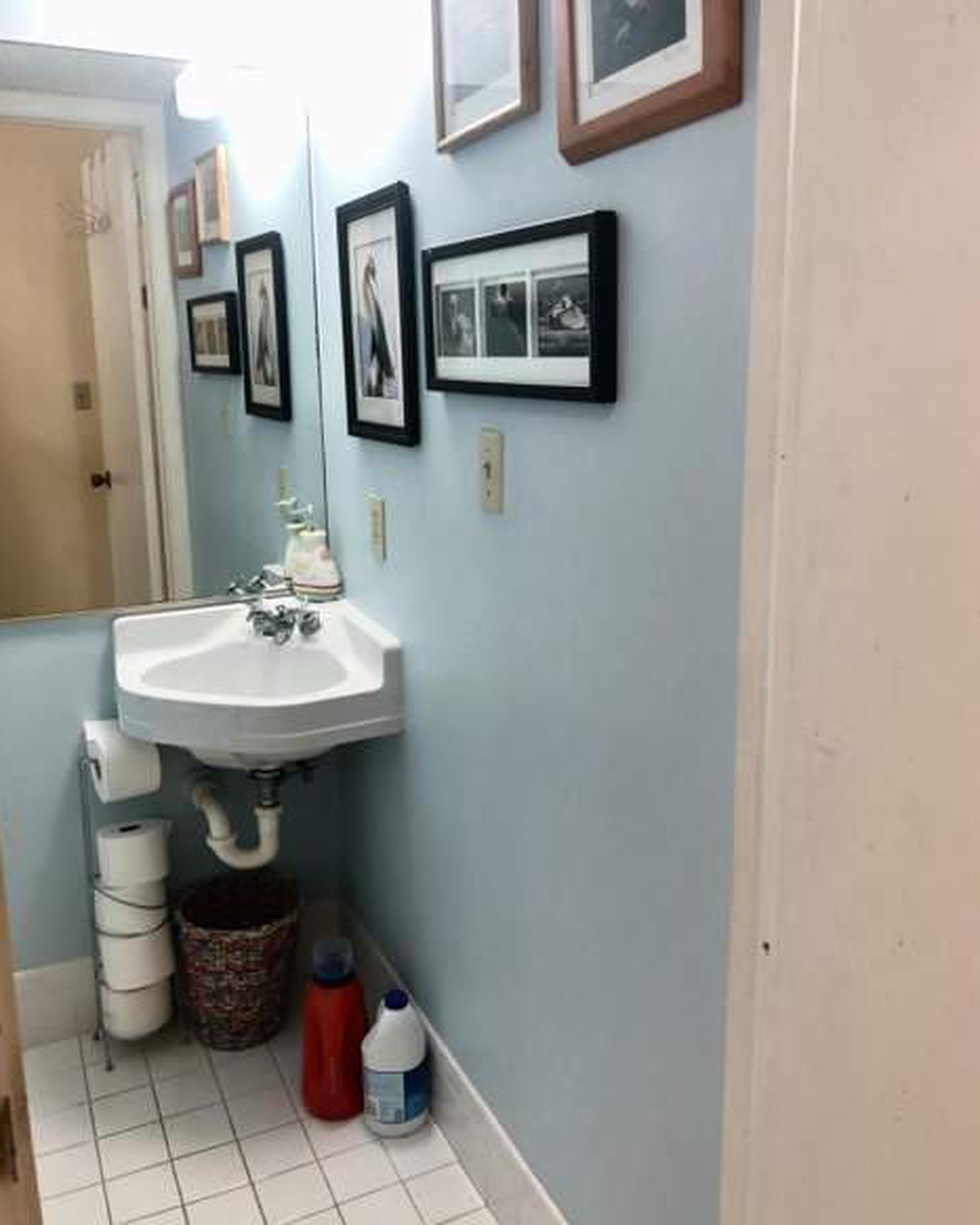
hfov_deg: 48.5
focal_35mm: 30
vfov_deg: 58.7
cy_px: 569
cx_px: 498
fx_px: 1088
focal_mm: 3.99
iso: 40
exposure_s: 1/17
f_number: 1.8
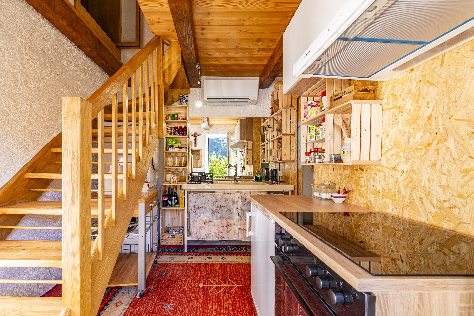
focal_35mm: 14
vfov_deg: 81.2
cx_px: 237
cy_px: 158
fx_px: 184
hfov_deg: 104.2
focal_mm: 14
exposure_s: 1/6
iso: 100
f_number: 9
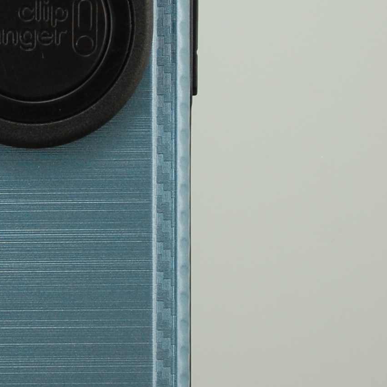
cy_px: 86
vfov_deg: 10.8
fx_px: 2049
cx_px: -51
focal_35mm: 162
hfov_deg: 10.6
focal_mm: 36
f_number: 5.3
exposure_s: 1/50
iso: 400
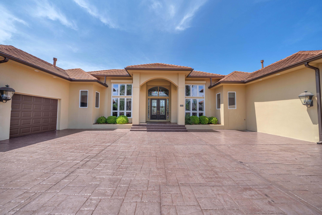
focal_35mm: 12
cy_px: 108
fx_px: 107
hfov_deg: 112.6
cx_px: 161
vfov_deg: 90.0
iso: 100
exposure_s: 1/125
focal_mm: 12
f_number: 5.6
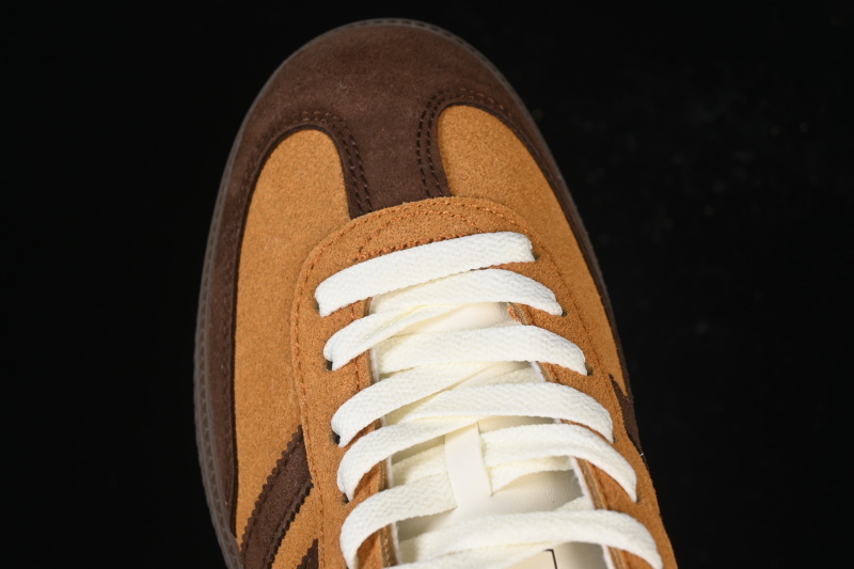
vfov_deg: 18.2
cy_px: 284
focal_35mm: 75
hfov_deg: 27.0
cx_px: 427
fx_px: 1779
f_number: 7.1
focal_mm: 50
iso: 160
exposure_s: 1/60
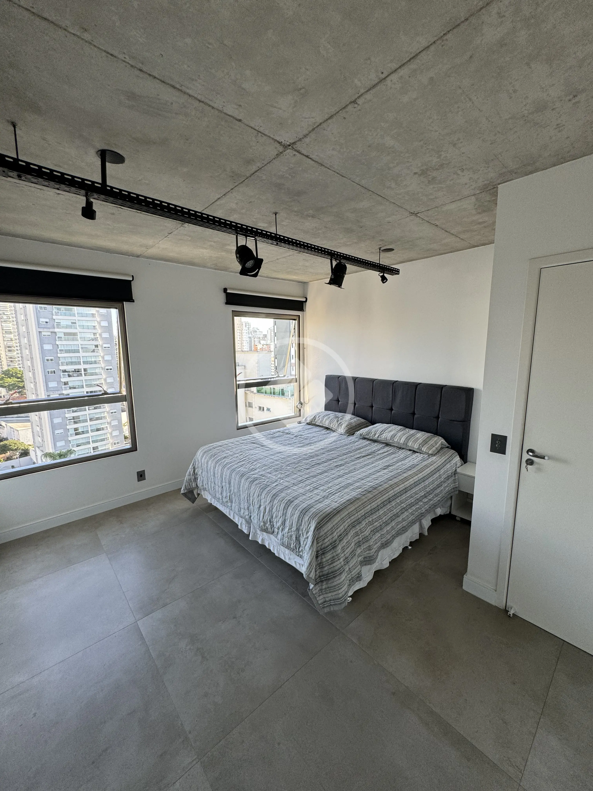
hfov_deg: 85.7
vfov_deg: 102.1
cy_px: 396
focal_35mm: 14
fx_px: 320
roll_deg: +0.7
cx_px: 296
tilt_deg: -8.9
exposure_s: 1/99
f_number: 2.2
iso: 64
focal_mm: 2.22
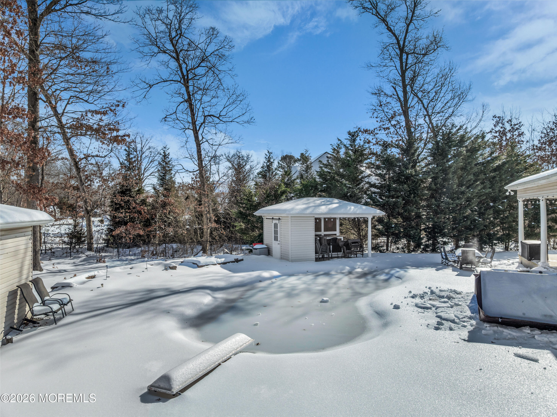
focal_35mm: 24
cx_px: 278
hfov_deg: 71.6
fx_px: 386
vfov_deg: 56.8
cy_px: 208
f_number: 2.8
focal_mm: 12.29
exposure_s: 1/1600
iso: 110
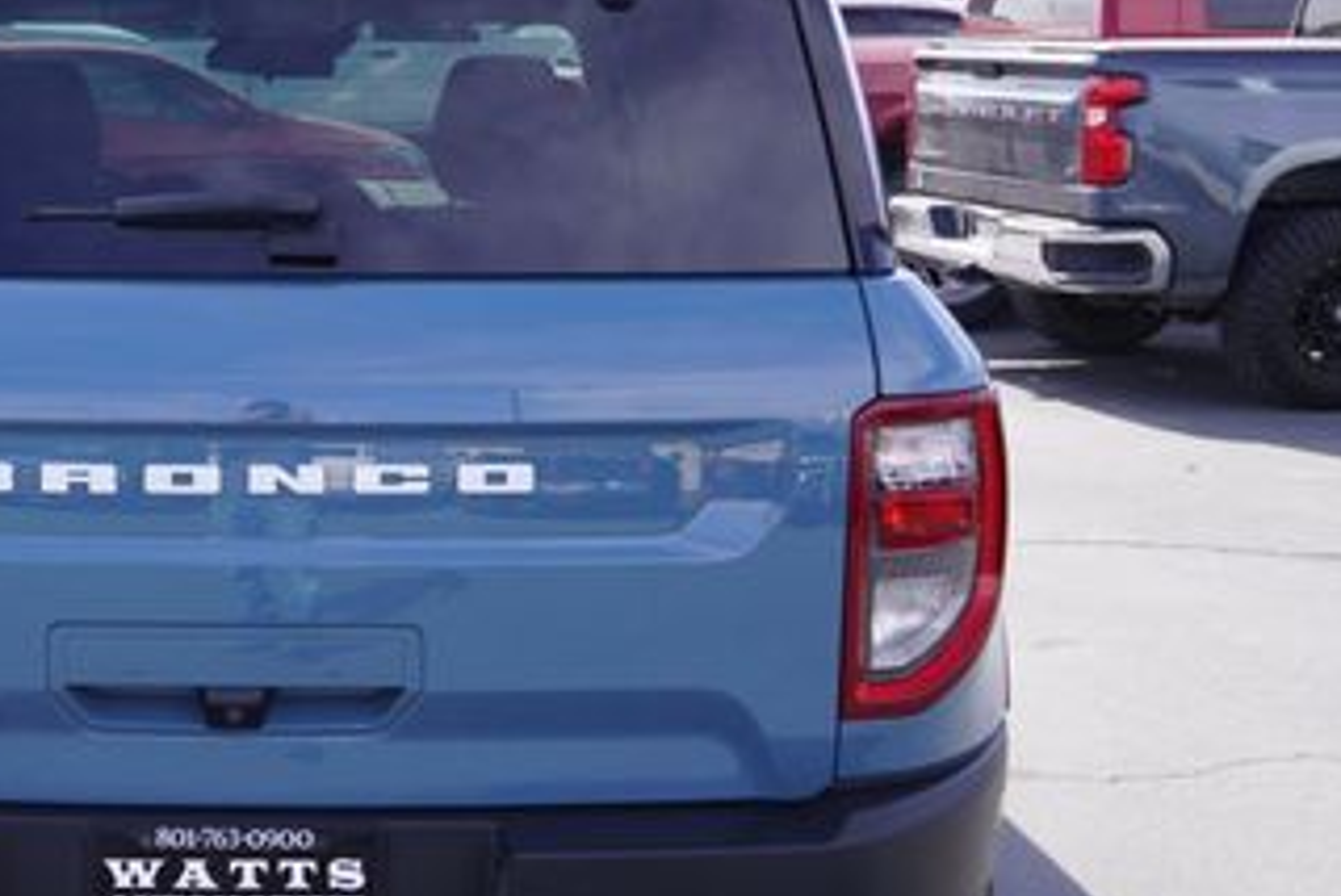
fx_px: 2461
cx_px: 222
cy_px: 481
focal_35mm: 66
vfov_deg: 20.7
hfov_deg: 29.6
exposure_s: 1/100
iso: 100
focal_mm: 22
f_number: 7.1
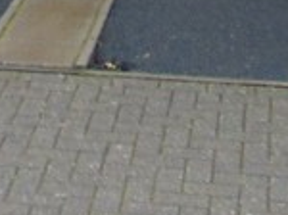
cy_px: -513
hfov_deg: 11.4
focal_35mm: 171
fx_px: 1420
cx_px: -31
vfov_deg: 7.3
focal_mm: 4.5
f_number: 3
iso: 80
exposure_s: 1/160
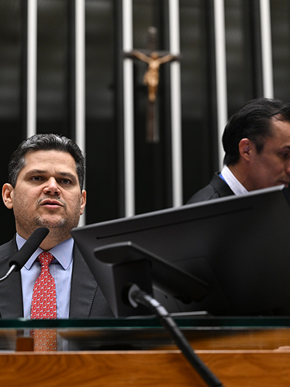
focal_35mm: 120
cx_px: 189
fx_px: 1340
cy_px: 192
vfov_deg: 16.4
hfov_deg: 12.3
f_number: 2.8
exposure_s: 1/200
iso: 1600
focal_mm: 82
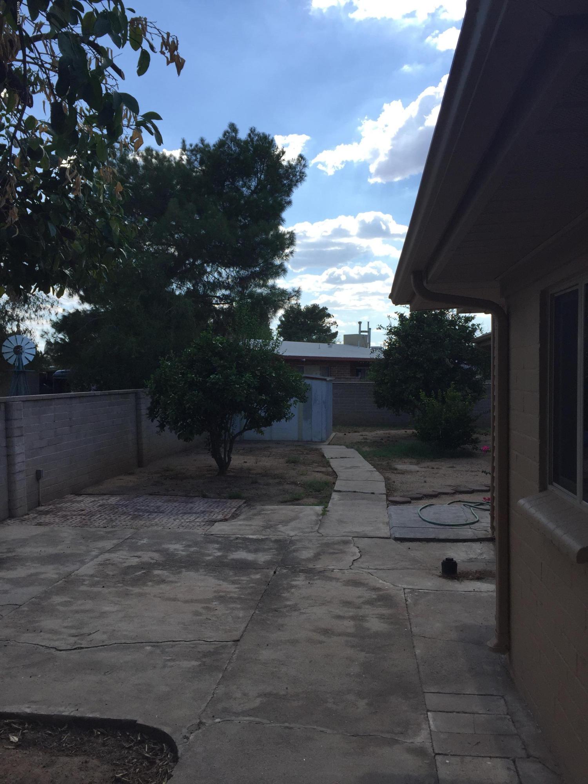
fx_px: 657
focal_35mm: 29
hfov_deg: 48.2
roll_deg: +0.6
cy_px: 392
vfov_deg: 61.7
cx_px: 294
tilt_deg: +1.0
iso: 32
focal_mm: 4.15
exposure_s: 1/1980
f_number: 2.2
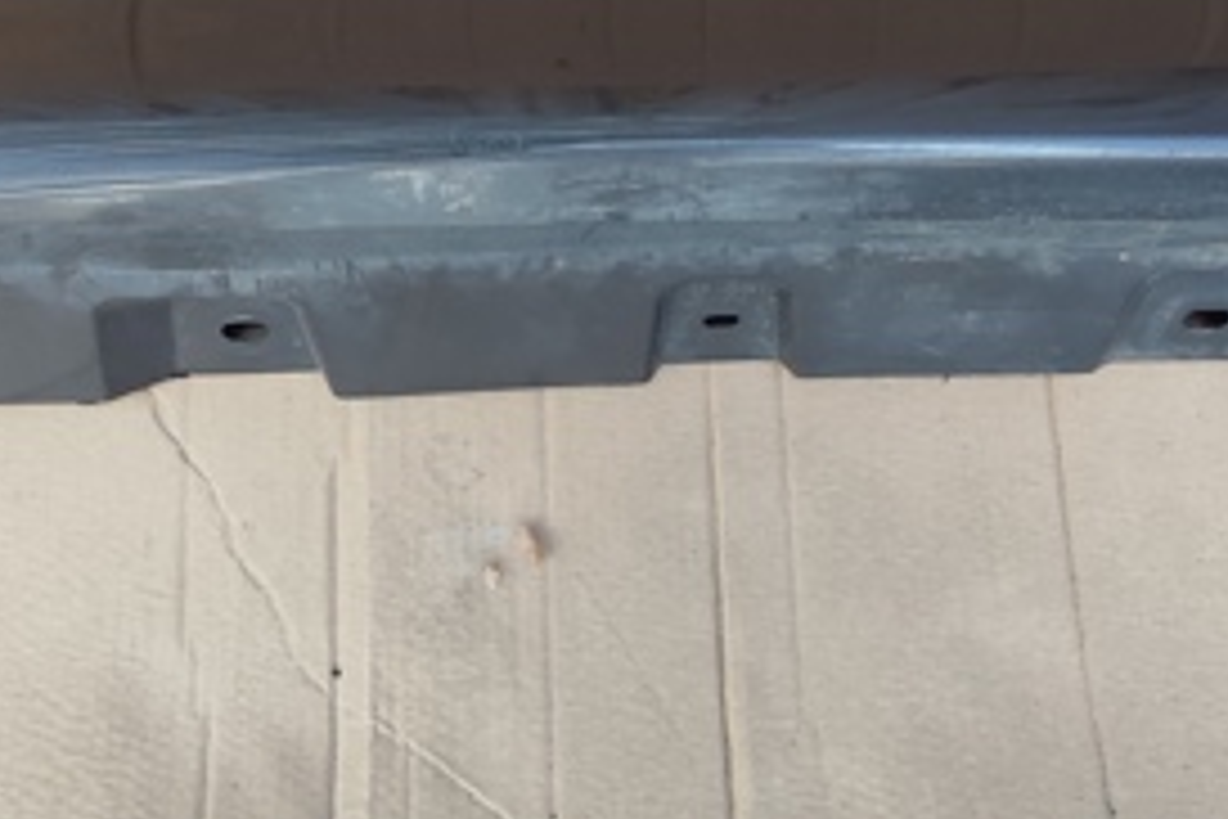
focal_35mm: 39
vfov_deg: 33.3
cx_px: 616
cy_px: 166
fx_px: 1330
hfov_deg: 49.6
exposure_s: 1/107
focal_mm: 1.65
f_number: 2.2
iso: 50
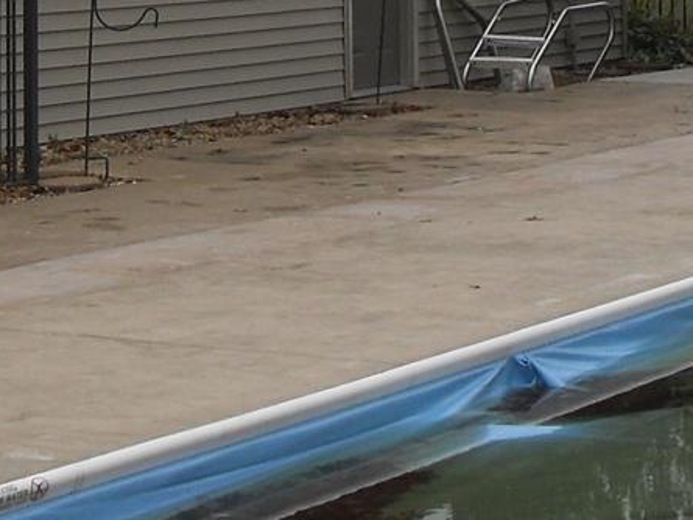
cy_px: -265
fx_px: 2663
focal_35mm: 133
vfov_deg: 10.7
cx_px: 519
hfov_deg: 14.8
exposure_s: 1/90
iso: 80
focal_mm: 6.3
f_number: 8.9
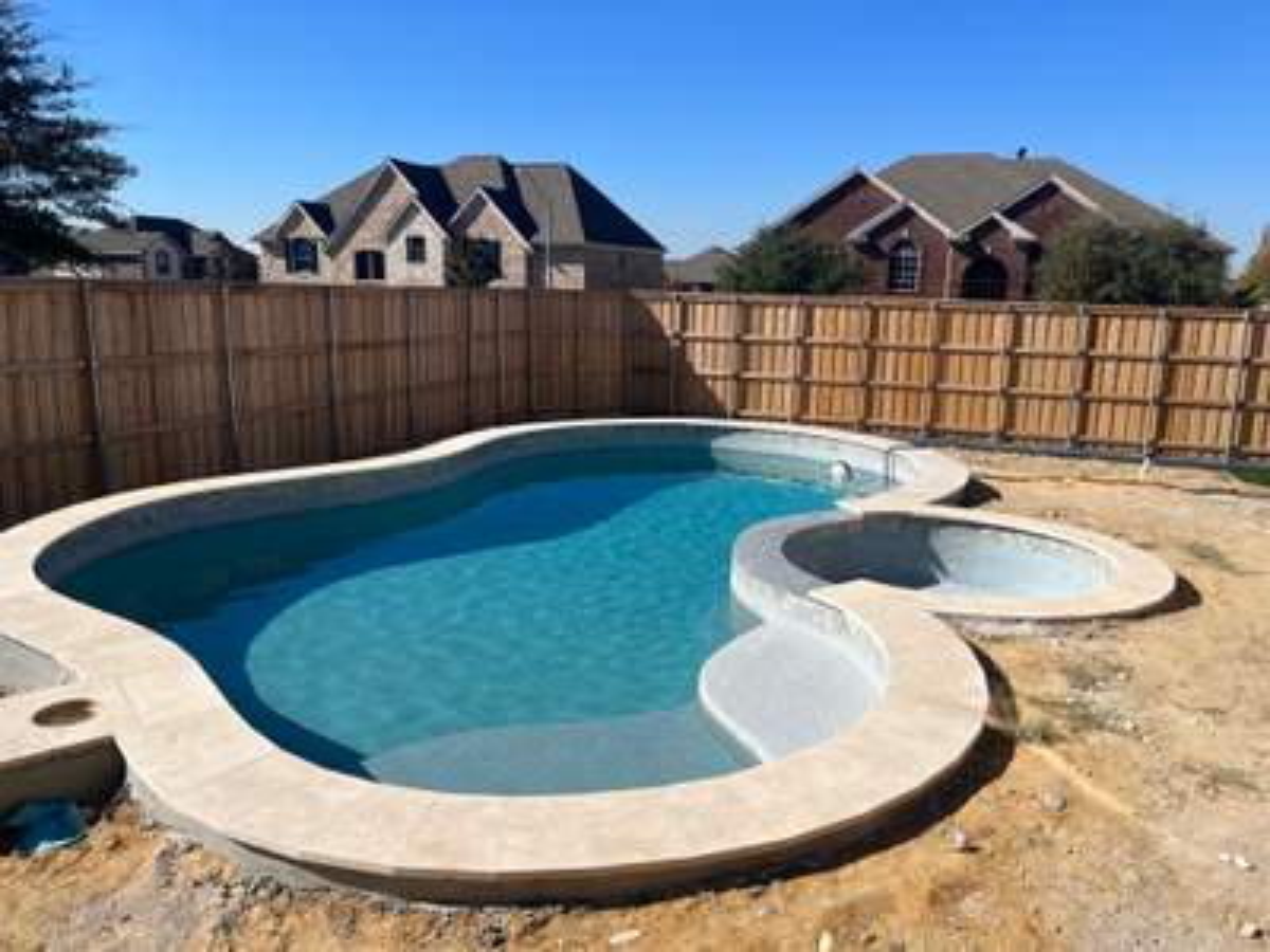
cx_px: 635
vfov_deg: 53.1
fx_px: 954
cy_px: 476
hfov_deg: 67.3
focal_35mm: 26
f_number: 1.6
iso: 50
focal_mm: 5.1
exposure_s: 1/5319
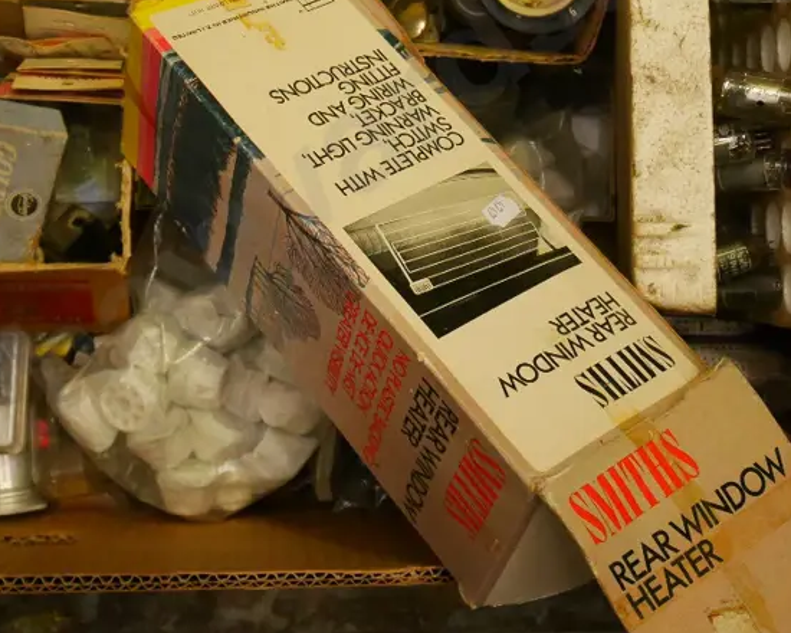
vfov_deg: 19.1
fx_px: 1873
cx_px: 309
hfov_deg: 23.8
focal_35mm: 80
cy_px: 188
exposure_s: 1/250
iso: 3200
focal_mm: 22
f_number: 4.9
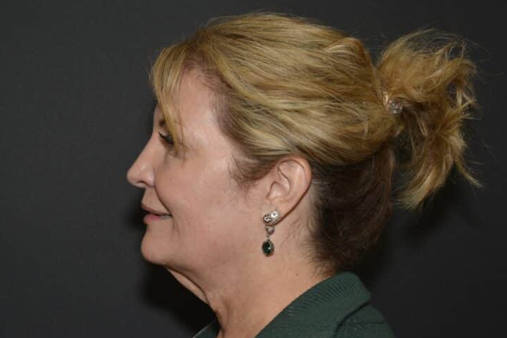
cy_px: 161
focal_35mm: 64
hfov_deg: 31.4
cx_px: 242
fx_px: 901
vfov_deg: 21.2
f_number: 8
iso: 200
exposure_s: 1/125
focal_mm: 40
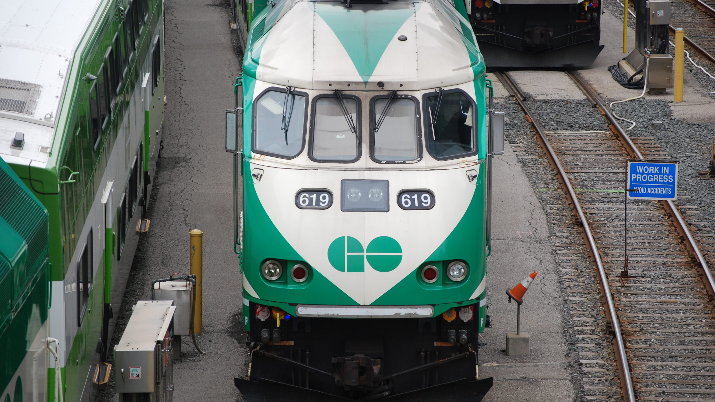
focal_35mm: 183
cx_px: 358
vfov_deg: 6.6
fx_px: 3469
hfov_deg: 11.8
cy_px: 185
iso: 200
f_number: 5.6
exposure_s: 1/500
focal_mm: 116
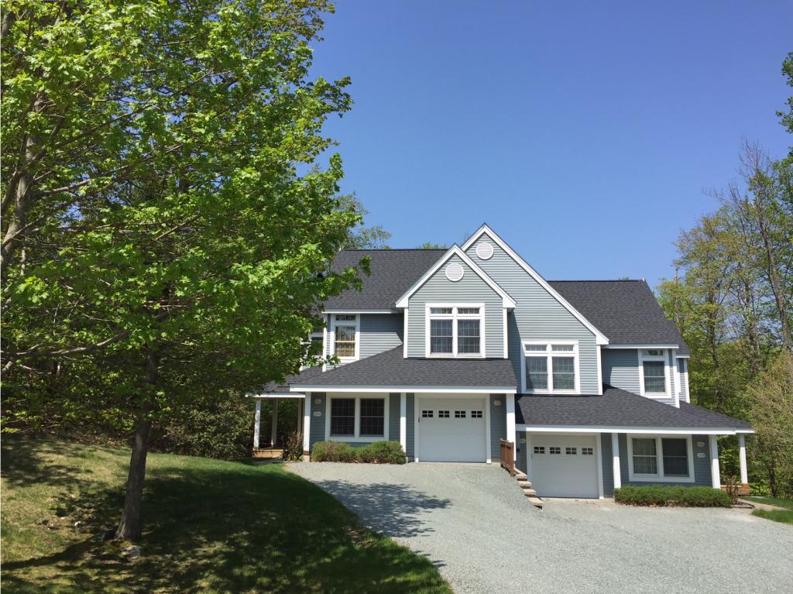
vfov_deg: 48.2
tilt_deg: +9.4
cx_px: 396
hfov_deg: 61.7
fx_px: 664
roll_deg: -1.5
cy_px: 297
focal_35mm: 29
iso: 32
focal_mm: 4.15
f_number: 2.2
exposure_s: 1/1412
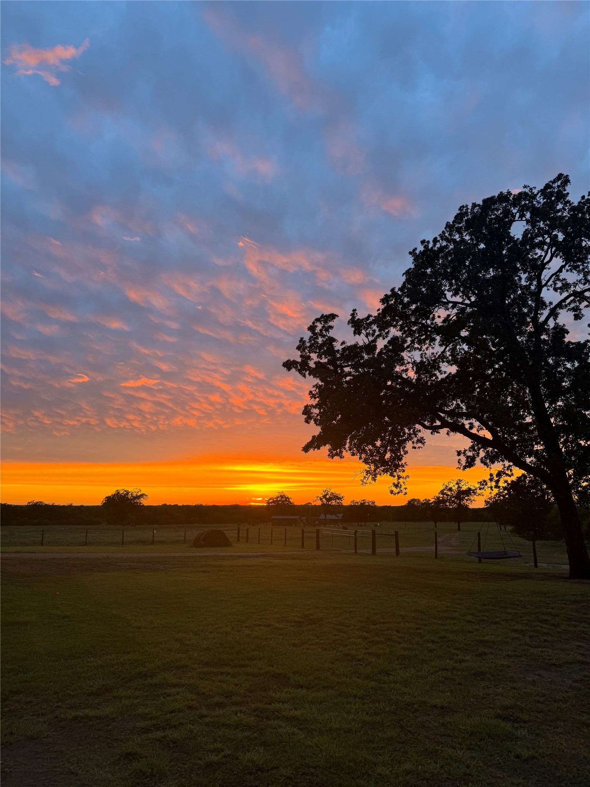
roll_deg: -0.6
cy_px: 394
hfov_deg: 56.8
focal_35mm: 24
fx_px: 545
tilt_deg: +11.3
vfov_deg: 71.6
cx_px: 295
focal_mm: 6.76
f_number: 1.78
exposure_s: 1/121
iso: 64
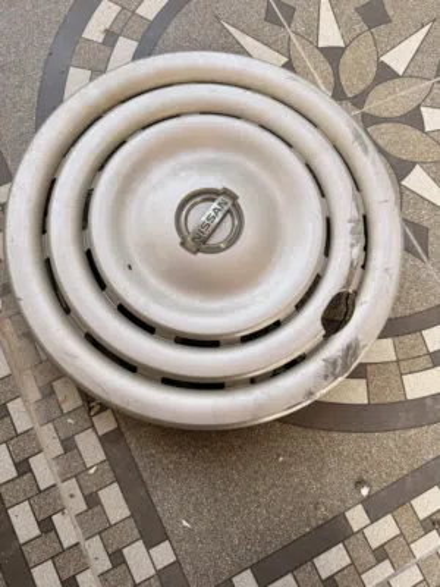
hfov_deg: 56.8
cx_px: 220
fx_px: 407
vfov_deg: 71.6
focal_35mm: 24
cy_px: 294
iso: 64
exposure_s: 1/121
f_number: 1.78
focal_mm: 6.76
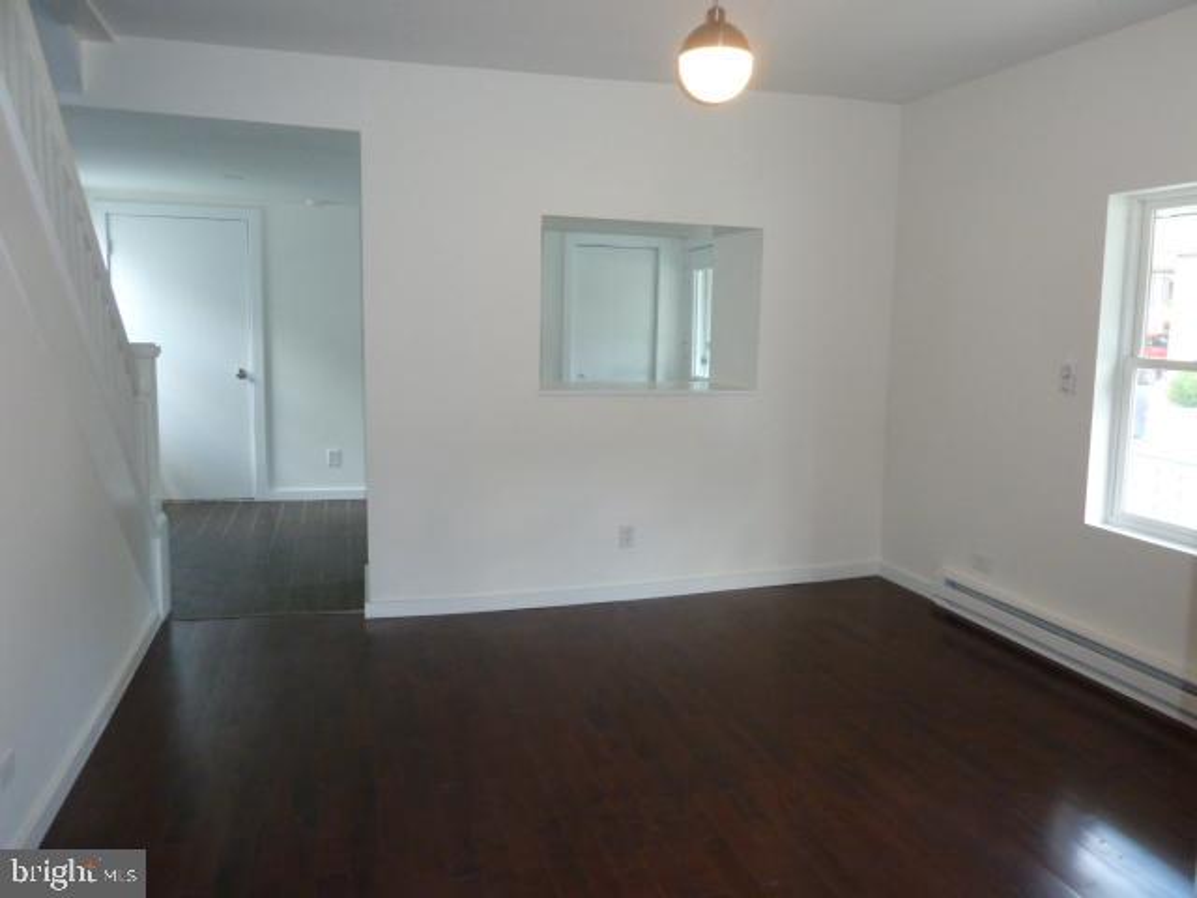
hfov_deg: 69.4
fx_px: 864
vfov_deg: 54.9
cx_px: 598
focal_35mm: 25
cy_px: 449
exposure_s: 1/30
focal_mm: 4.1
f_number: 3.3
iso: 250
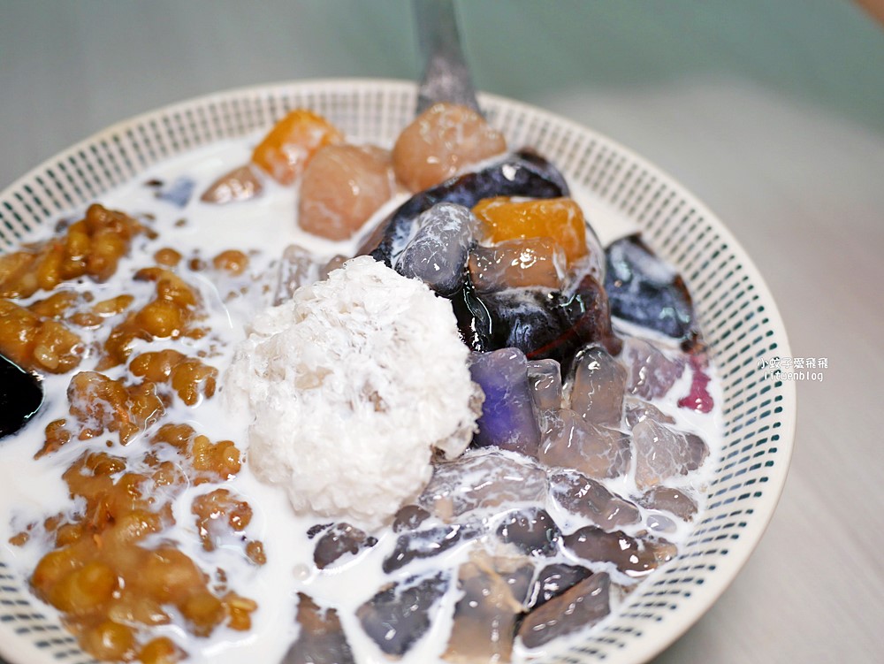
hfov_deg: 63.4
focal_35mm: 28
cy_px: 332
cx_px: 442
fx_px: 715
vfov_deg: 49.8
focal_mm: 14
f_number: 2.5
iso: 200
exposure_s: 1/160
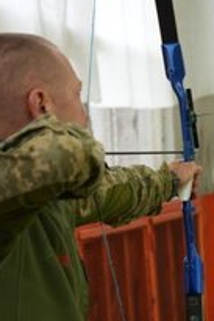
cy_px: 189
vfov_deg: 19.5
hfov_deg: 12.9
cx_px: 206
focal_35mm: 105
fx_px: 938
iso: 640
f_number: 2.8
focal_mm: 36
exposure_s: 1/80
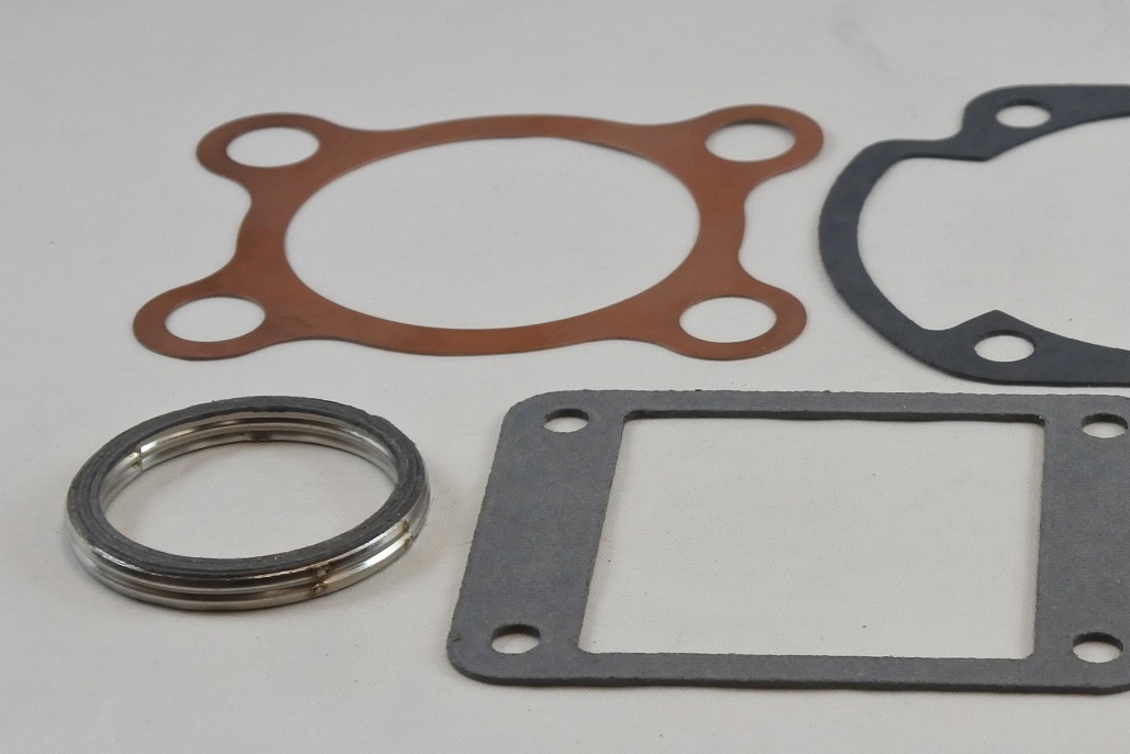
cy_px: 339
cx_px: 893
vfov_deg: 13.6
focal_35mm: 101
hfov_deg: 20.0
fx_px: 3171
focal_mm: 22.3
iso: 400
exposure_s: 1/200
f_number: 4.8
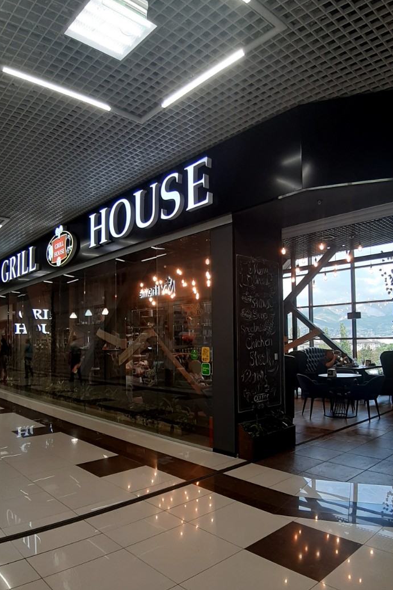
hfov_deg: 53.1
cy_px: 320
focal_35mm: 24
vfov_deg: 73.6
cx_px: 202
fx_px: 393
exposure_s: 1/25
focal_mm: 1.87
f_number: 2.4
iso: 40
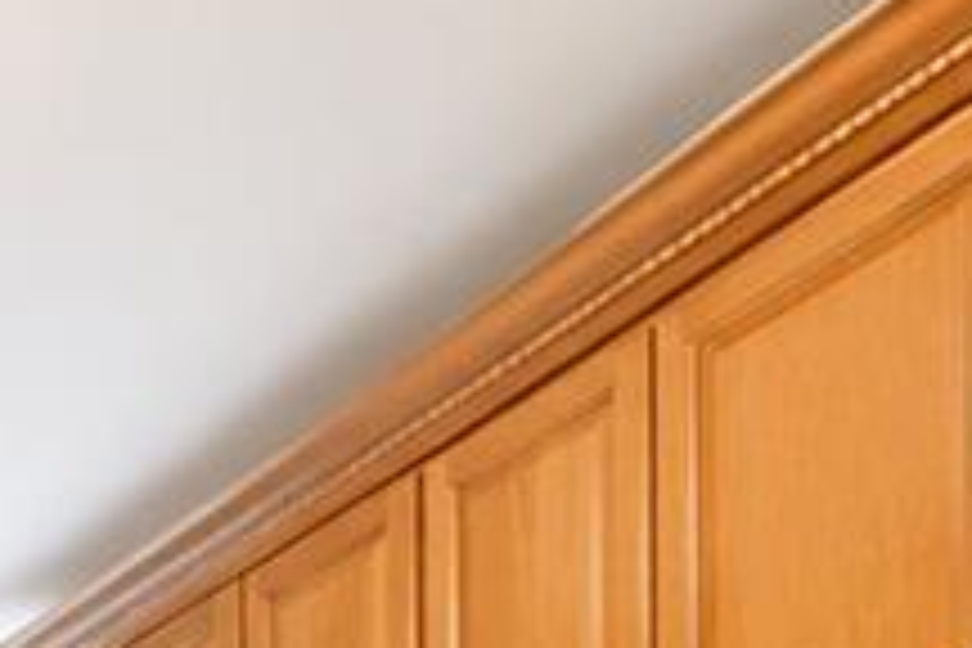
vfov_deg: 14.1
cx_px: -873
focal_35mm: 71
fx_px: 1917
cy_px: 1490
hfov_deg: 19.4
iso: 2500
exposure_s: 1/50
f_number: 5.6
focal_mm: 10
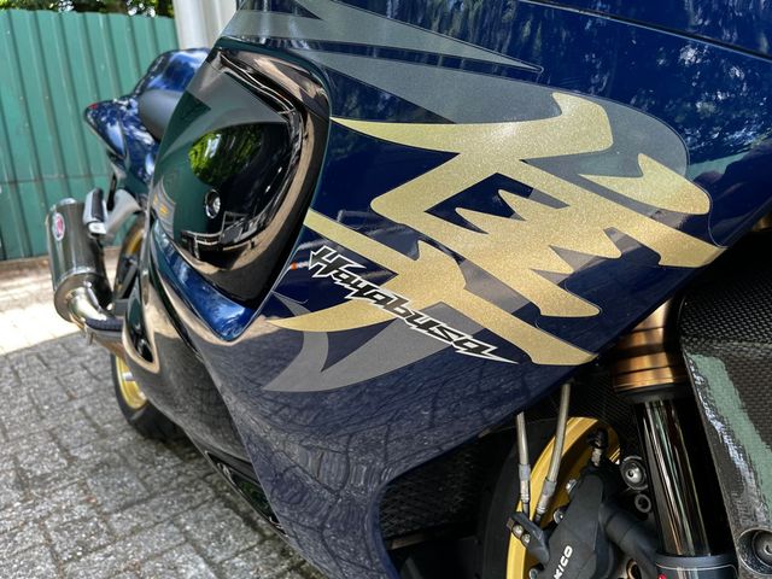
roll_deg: +4.6
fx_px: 580
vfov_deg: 53.1
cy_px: 290
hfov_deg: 67.3
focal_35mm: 26
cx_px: 386
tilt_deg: -12.6
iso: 50
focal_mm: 5.1
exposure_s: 1/122
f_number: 1.6
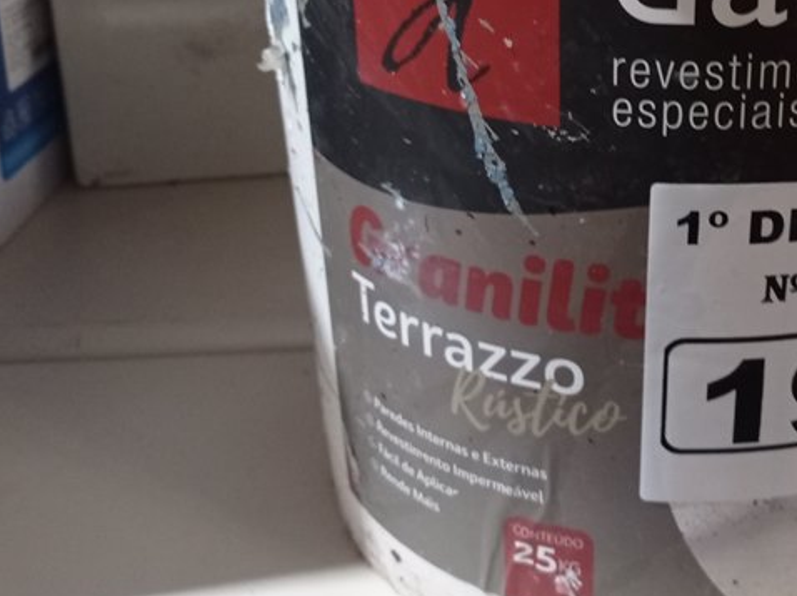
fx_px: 1379
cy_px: 70
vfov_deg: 23.8
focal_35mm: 60
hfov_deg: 31.2
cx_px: 667
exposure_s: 1/20
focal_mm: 4.7
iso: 742
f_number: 1.79
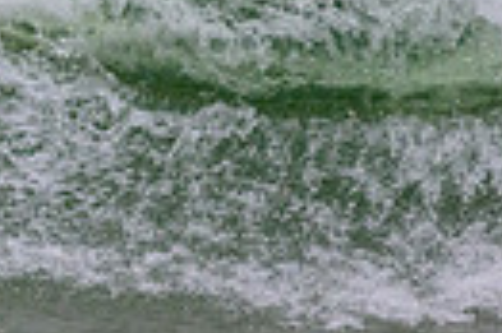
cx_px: -387
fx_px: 49357
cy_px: -170
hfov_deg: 0.6
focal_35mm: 3544
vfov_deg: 0.4
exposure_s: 1/2000
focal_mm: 800
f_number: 11
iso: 2500
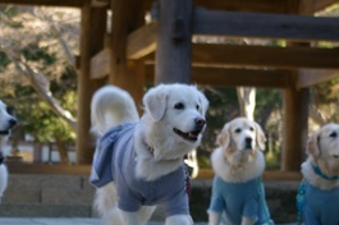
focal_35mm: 187
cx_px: 174
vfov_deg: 7.3
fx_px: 1760
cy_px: 102
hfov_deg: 11.0
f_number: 5.6
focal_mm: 55
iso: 200
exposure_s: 1/45
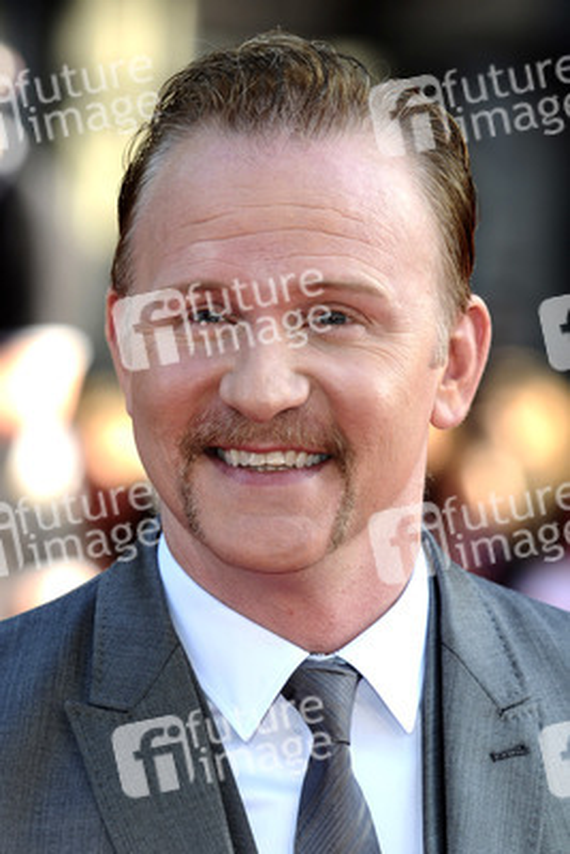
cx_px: 285
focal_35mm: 232
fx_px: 5517
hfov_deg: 5.9
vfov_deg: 8.9
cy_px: 427
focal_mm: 155
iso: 320
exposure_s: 1/250
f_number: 4.5
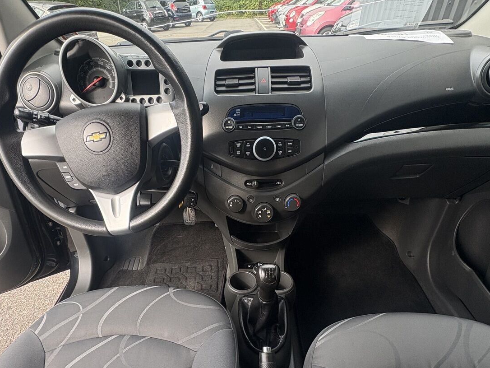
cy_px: 259
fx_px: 311
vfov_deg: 59.0
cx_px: 228
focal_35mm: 22
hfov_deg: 76.3
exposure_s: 1/276
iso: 40
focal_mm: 2.22
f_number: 2.2
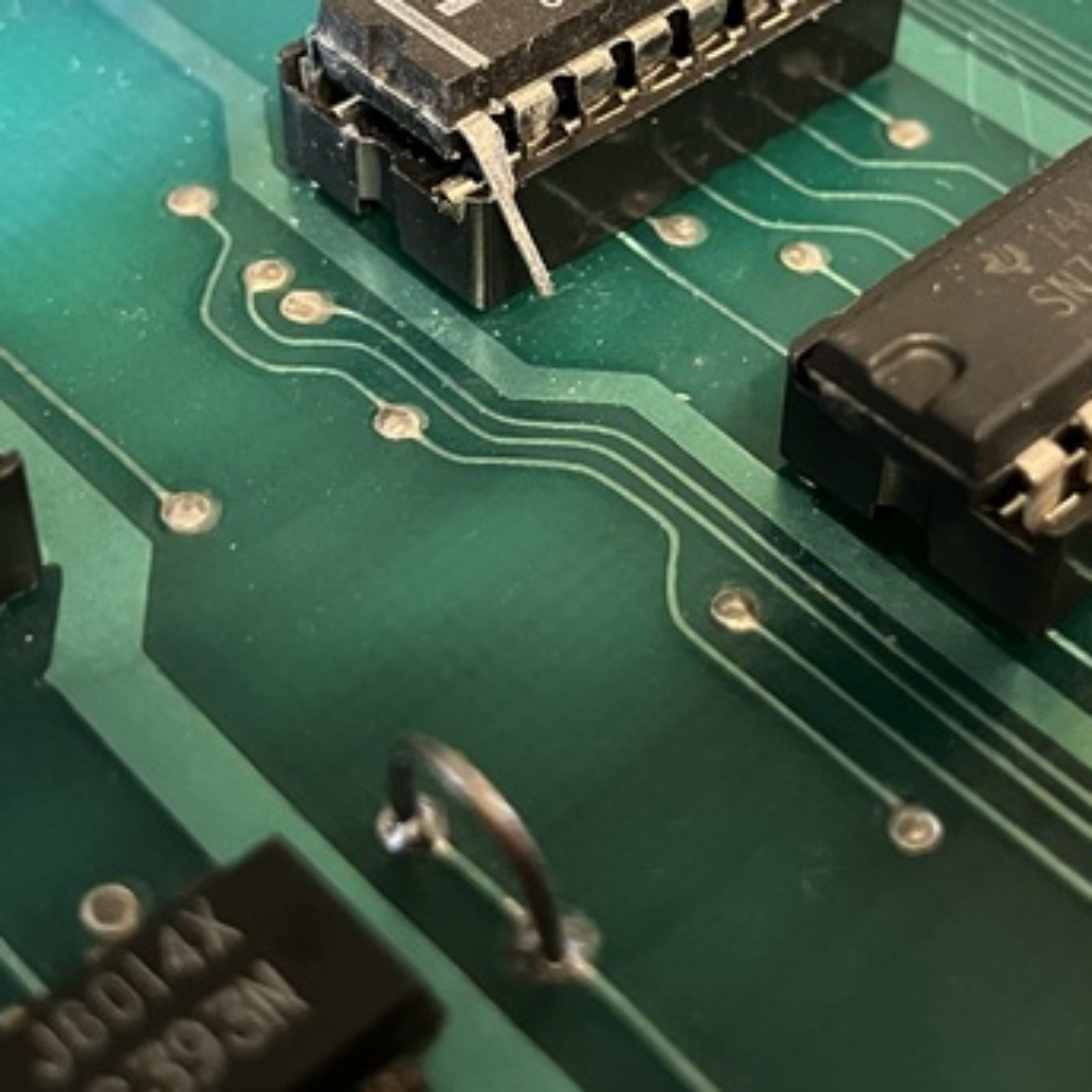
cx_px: 413
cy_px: 457
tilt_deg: -45.2
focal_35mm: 46
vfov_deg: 36.7
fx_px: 1642
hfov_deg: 36.6
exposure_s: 1/24
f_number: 1.8
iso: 640
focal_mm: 3.99
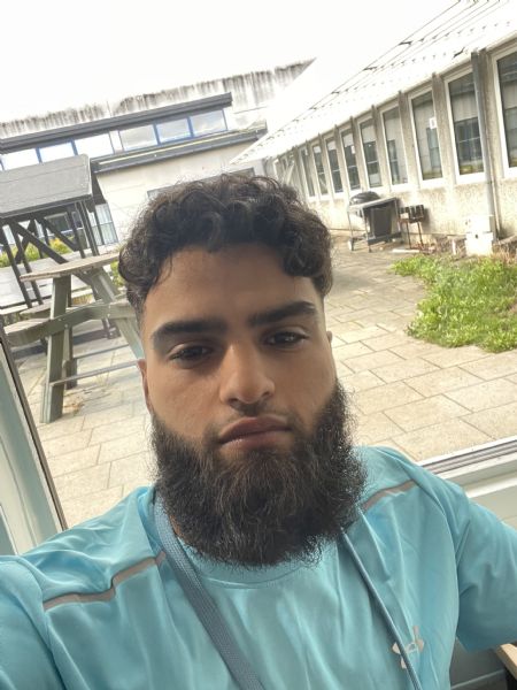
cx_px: 258
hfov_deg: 46.8
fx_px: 597
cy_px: 345
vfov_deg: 60.0
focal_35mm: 30
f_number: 2.2
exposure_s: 1/60
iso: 80
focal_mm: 2.71
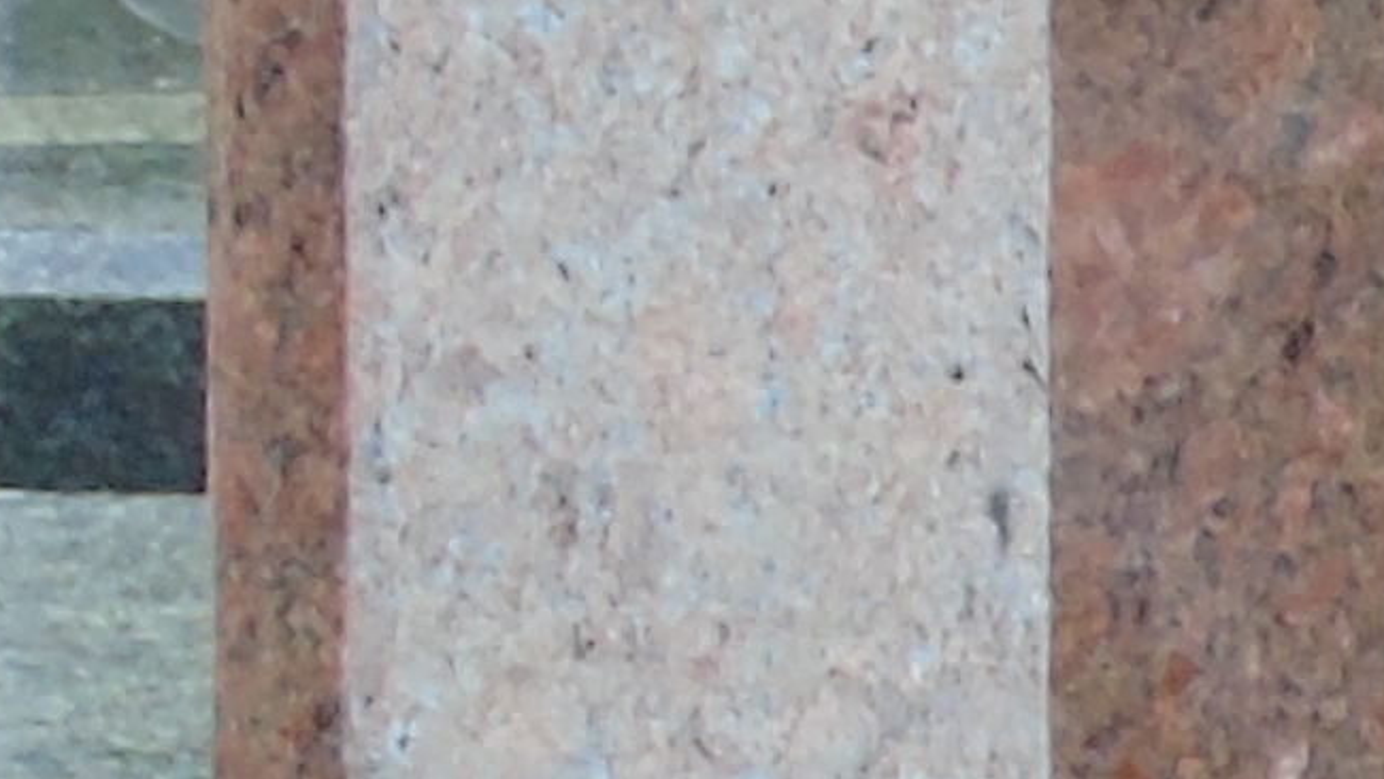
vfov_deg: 2.6
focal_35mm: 466
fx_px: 17106
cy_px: 1352
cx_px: 2800
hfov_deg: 4.6
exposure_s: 1/30
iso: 80
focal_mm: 9.6
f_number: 8
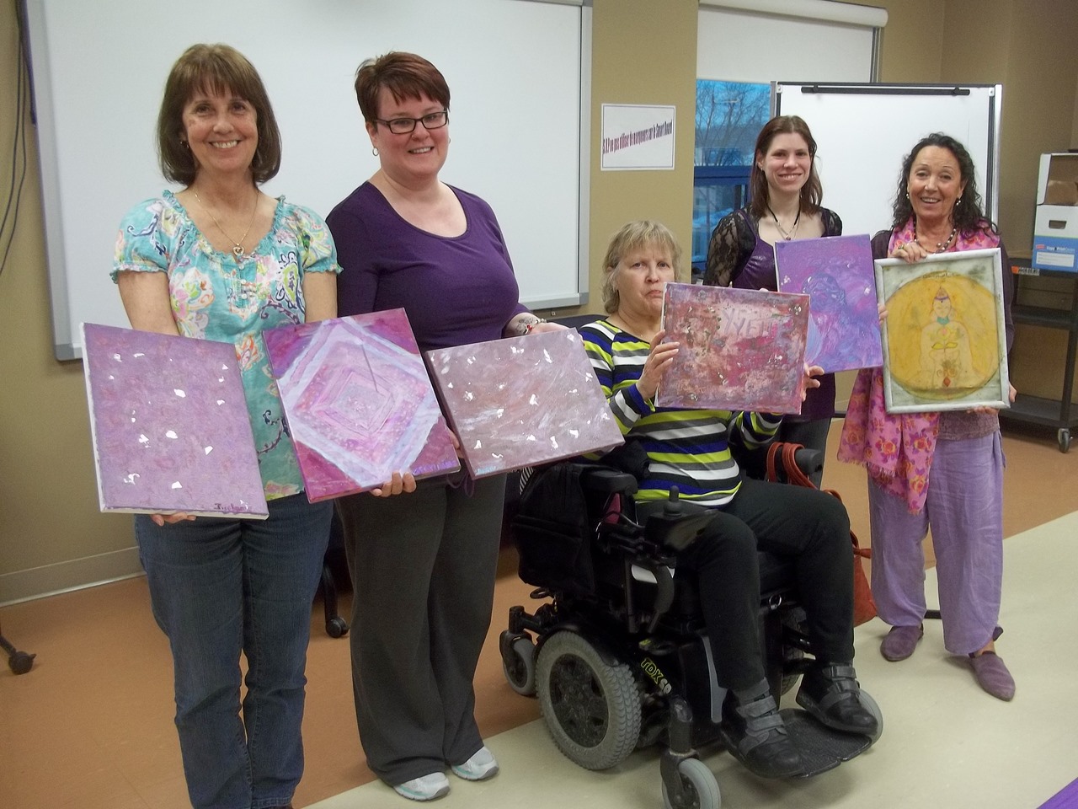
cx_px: 539
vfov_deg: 39.7
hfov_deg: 51.4
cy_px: 404
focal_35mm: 36
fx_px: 1121
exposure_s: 1/30
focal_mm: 6.5
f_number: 3.1
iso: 115
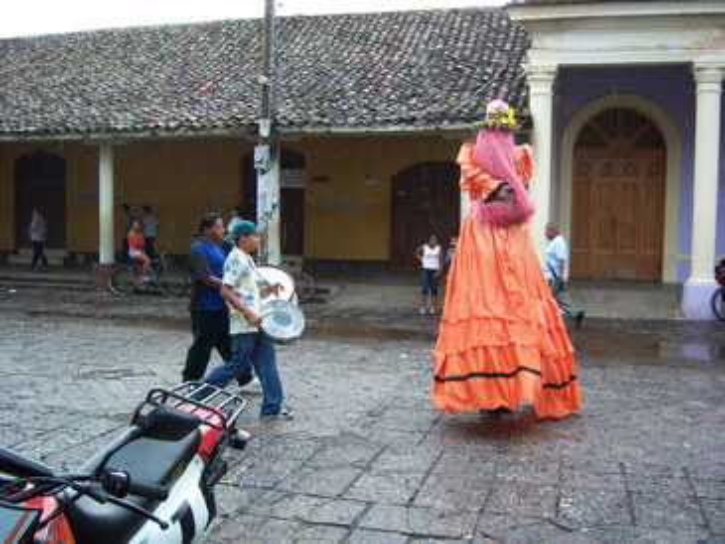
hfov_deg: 51.3
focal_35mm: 36
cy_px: 272
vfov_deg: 39.7
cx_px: 362
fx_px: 754
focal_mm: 7.5
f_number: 2.8
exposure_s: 1/200
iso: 80
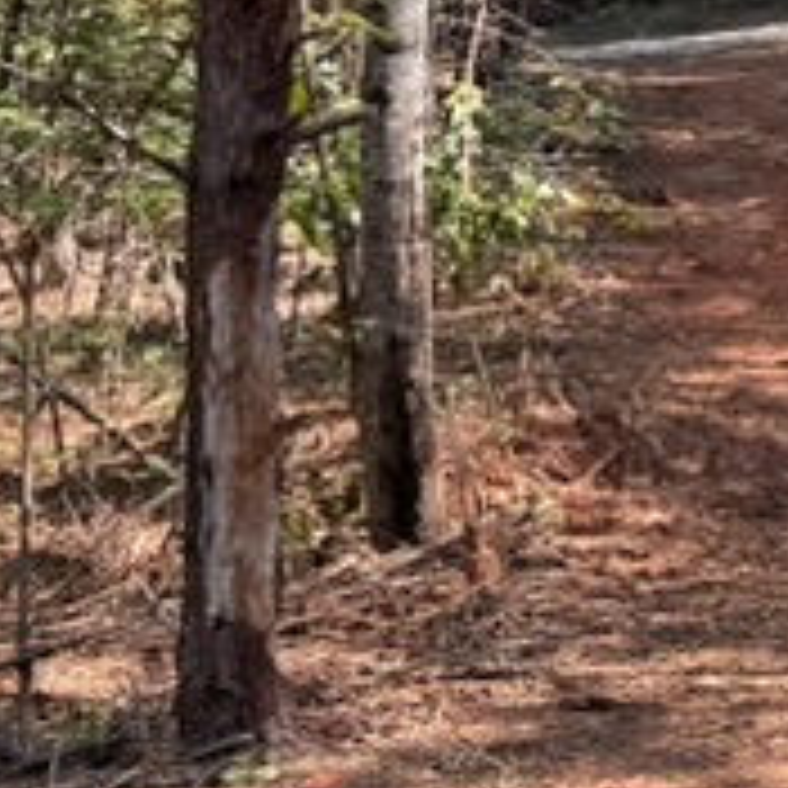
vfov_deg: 14.0
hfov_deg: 13.2
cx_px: 1243
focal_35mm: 124
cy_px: 126
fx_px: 3194
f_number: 1.78
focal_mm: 6.76
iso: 80
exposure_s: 1/228
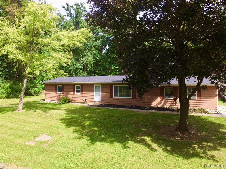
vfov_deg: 66.0
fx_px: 131
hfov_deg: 81.7
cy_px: 84
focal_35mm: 20
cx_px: 113
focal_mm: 3.61
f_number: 2.8
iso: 100
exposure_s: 1/571
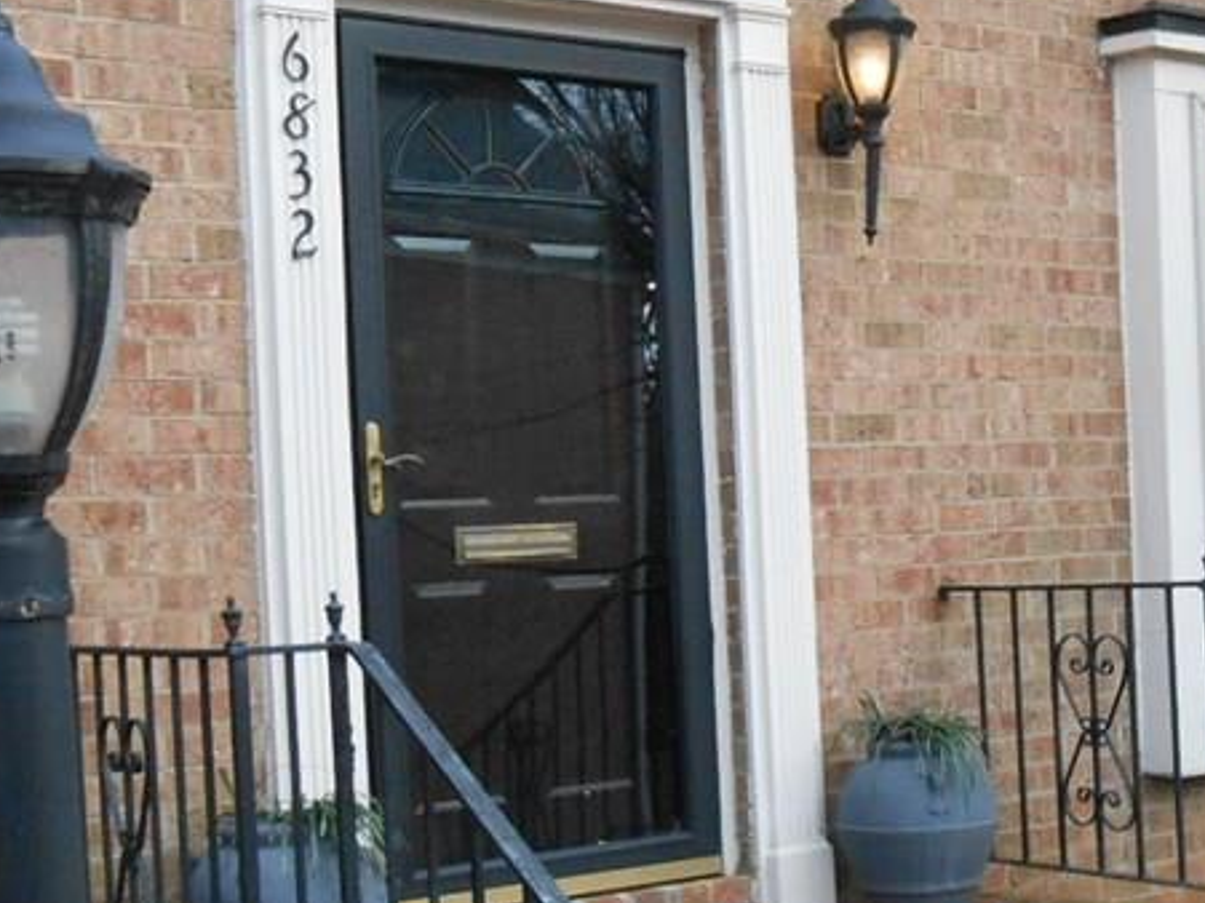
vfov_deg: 24.7
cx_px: 898
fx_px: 2053
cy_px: 558
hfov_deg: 32.1
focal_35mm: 59
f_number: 3.5
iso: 400
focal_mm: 4.6
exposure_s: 1/400
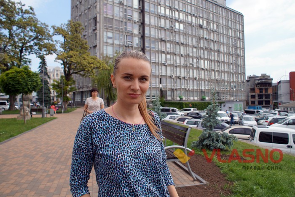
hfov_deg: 62.0
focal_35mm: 30
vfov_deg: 43.6
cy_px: 98
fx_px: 246
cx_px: 148
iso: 100
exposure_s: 1/500
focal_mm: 20
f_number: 4.5
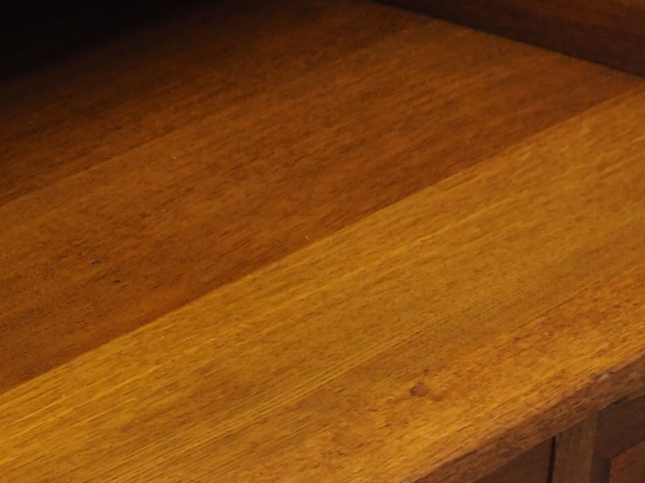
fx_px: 3297
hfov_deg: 10.6
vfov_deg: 8.3
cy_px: 557
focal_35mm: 177
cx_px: -436
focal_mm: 17
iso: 250
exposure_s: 1/30
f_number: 2.5
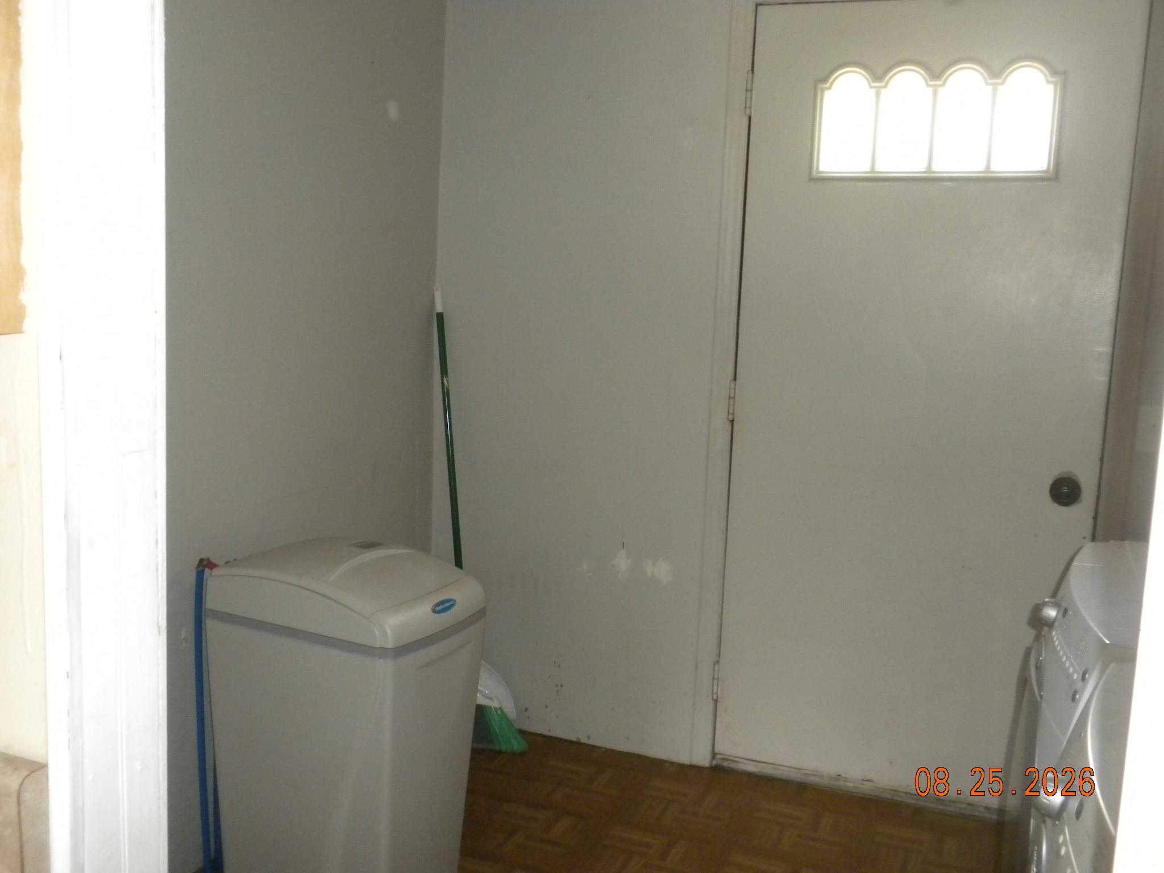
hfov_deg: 50.1
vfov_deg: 38.7
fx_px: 1244
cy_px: 436
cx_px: 582
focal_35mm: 37
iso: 400
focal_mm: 6.6
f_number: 3.5
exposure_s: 1/30
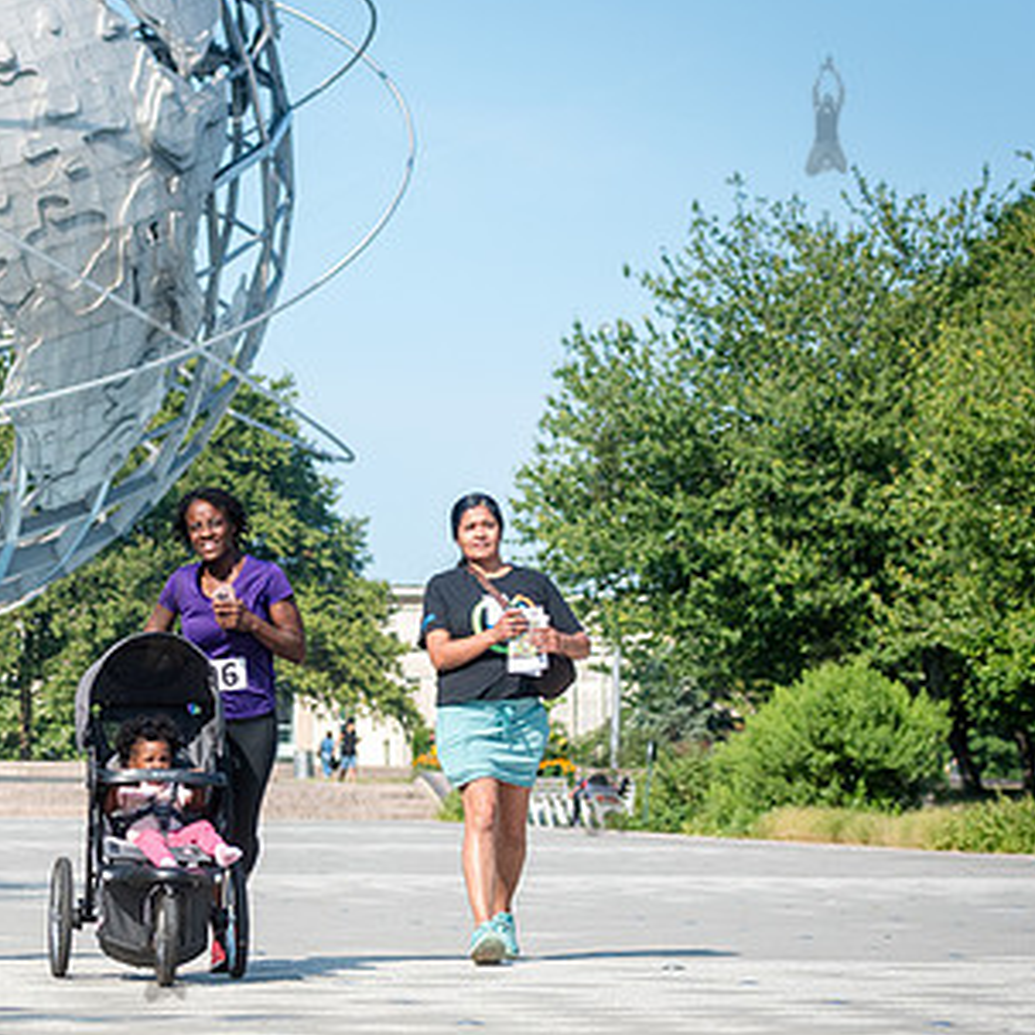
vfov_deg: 11.5
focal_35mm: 152
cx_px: 209
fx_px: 5142
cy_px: 676
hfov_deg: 11.5
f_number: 4.5
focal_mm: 80
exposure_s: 1/2500
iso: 500
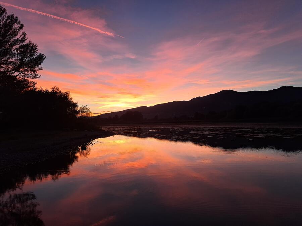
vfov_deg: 56.8
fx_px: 209
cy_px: 113
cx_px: 151
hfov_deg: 71.6
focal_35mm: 24
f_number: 1.8
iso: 50
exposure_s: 1/100
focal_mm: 5.23
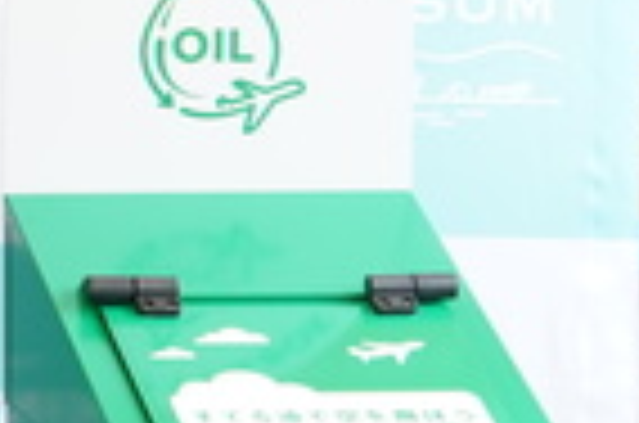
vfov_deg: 6.1
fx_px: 3896
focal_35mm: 220
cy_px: -344
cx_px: -1026
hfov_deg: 8.4
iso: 500
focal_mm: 39
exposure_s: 1/160
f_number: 5
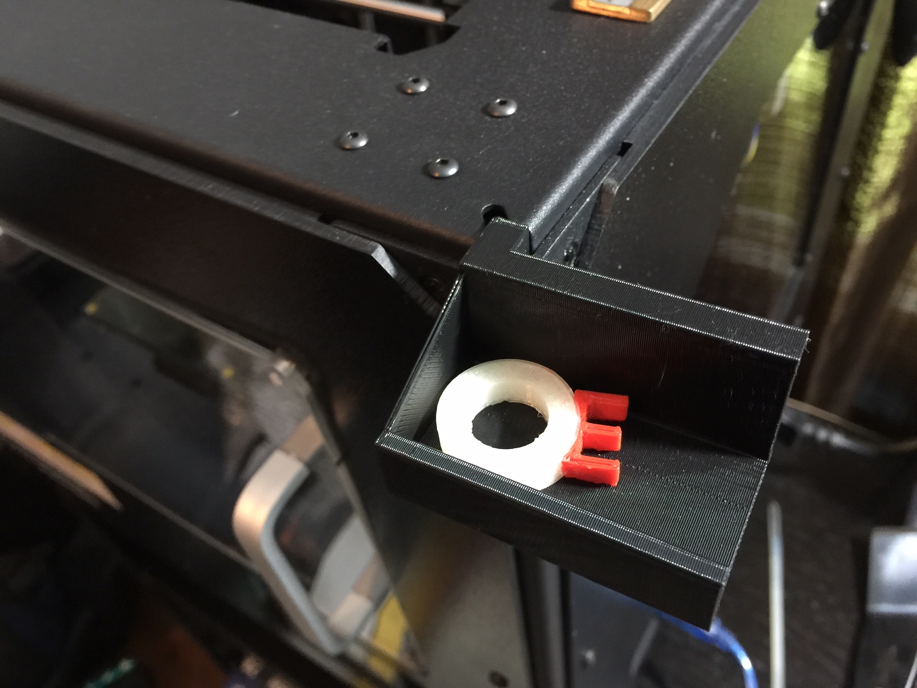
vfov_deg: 48.2
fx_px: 768
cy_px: 344
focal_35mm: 29
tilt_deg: -49.3
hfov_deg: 61.7
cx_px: 458
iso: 80
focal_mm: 4.15
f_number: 2.2
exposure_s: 1/4
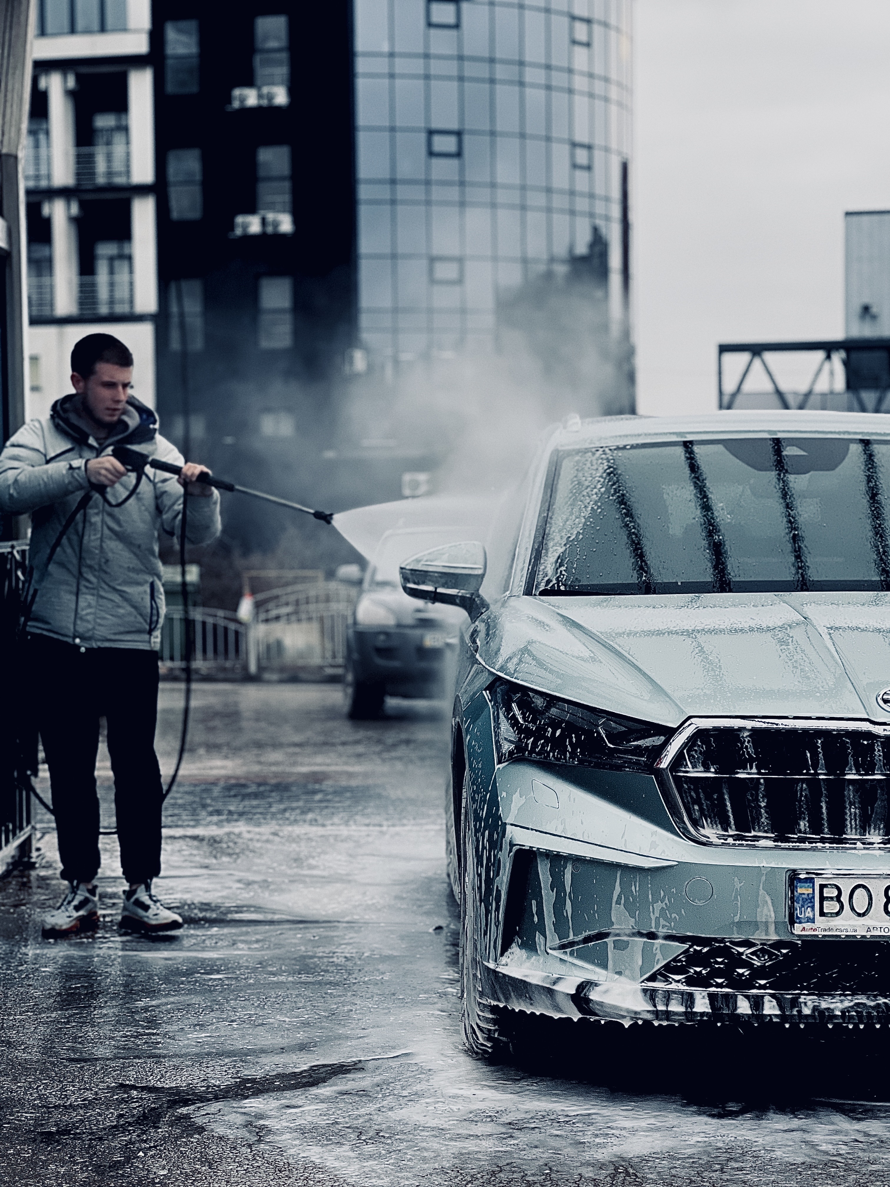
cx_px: 445
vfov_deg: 25.3
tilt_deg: -1.0
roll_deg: +0.6
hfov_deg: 19.1
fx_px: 2640
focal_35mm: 77
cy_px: 594
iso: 200
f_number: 2.8
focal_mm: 9
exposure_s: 1/121
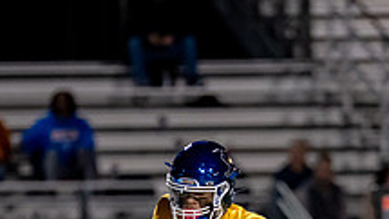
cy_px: 368
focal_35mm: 854
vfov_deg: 1.4
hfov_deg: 2.5
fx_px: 8810
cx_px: 257
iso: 3200
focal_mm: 200
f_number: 2.8
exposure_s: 1/1000
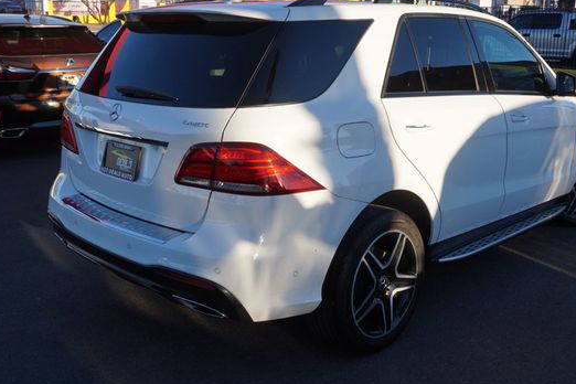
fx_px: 618
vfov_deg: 34.5
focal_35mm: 39
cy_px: 172
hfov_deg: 49.9
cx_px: 321
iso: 100
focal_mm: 21
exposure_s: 1/125
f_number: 10
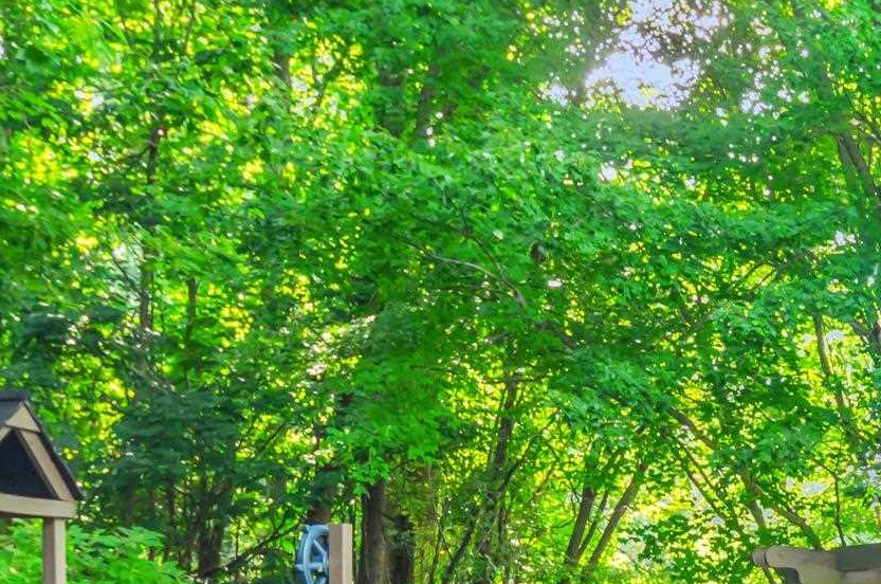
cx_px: 799
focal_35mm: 72
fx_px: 1759
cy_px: 667
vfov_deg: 18.1
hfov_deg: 27.1
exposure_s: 1/6
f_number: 9
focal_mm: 16
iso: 250
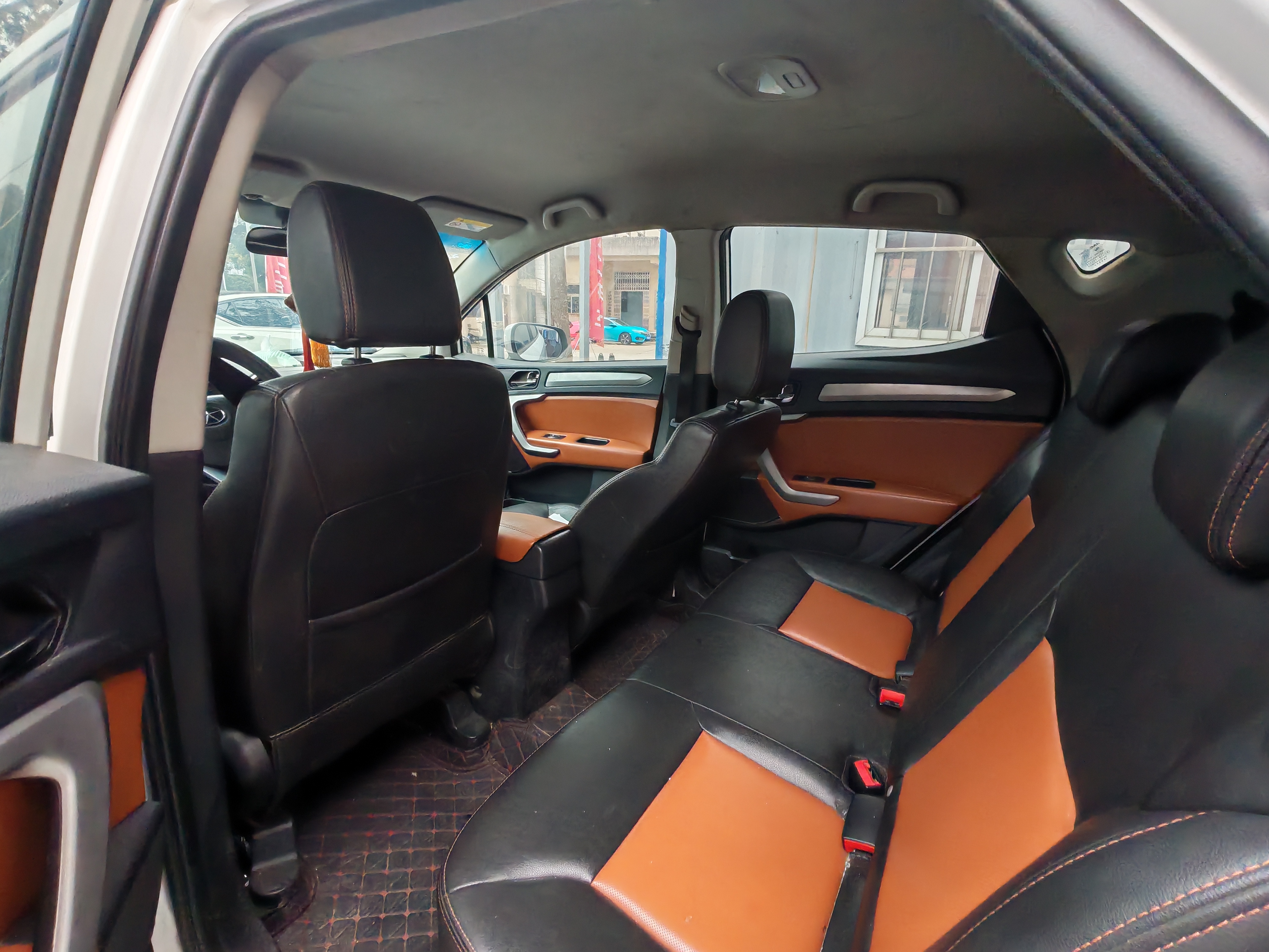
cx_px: 634
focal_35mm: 16
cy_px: 476
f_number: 2.2
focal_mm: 1.96
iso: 160
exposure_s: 1/33
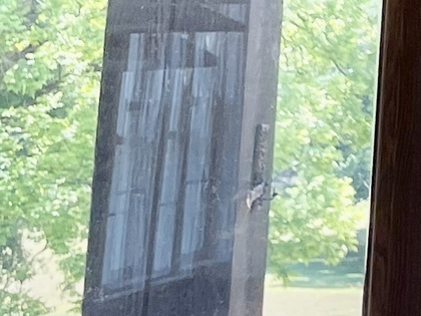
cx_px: 1158
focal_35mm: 190
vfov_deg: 7.2
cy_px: -516
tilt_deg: +13.8
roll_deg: +2.4
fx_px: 2311
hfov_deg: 8.9
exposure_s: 1/173
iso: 32
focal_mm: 4.2
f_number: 1.6
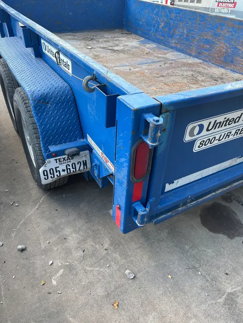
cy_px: 162
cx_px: 122
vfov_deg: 67.3
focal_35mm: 26
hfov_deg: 53.1
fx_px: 243
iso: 50
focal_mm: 5.96
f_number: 1.6
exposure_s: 1/303
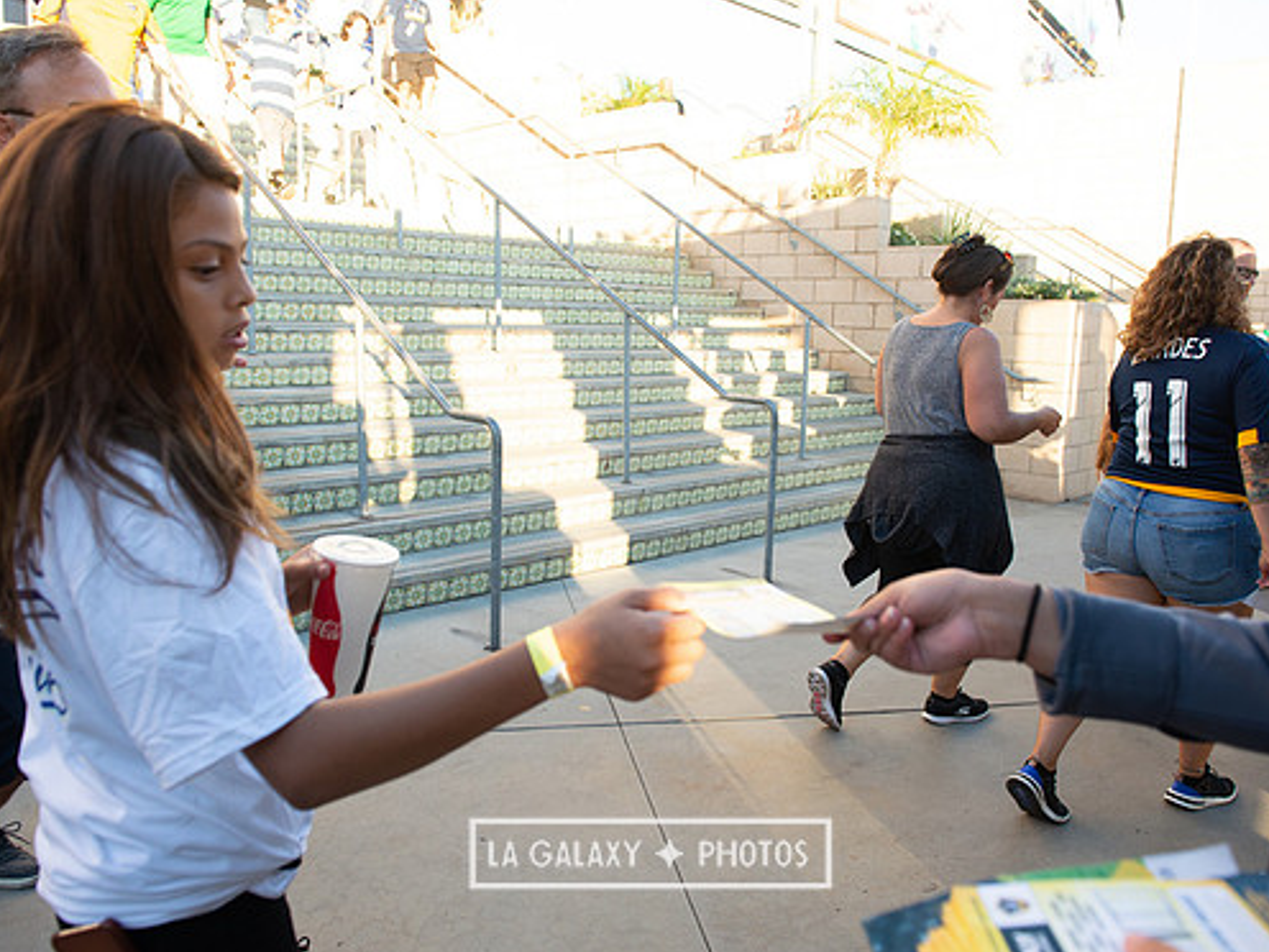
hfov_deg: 65.3
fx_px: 990
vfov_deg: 51.4
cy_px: 470
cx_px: 650
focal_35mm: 27
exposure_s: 1/500
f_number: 4.5
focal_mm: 24
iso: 800
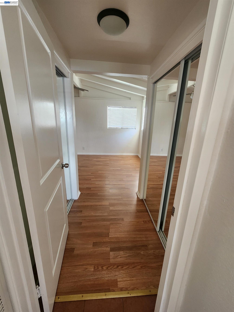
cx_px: 117
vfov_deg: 106.2
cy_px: 156
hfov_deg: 89.9
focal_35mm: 13
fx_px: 117
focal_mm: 2.2
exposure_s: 1/40
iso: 400
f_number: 2.2
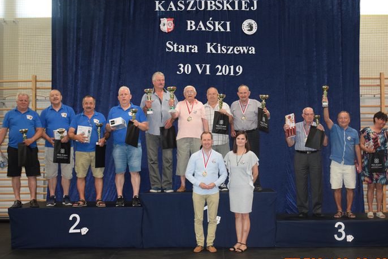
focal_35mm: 49
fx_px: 528
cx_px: 217
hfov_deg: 40.3
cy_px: 135
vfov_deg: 27.5
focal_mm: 28
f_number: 4.2
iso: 1400
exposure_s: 1/60
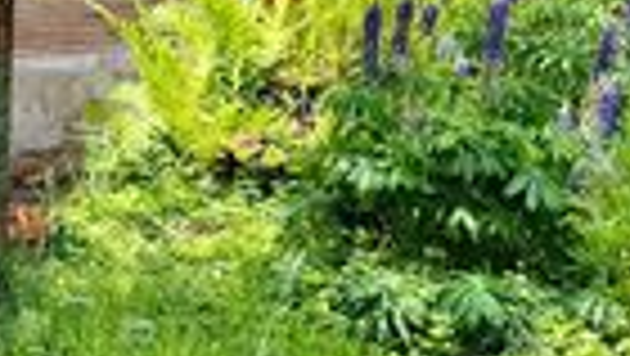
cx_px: -158
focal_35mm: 93
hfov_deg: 21.1
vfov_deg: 12.8
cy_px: -18
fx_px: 1555
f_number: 1.78
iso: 100
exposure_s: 1/1314
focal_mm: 6.76
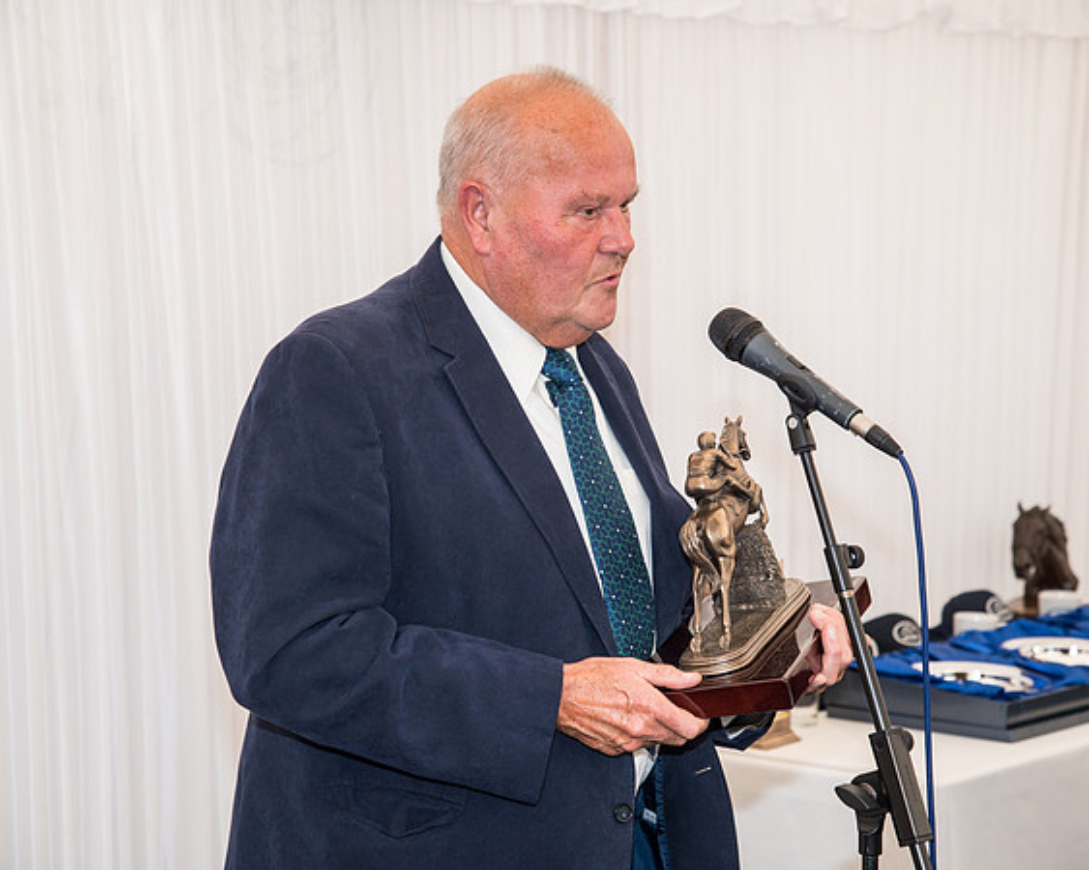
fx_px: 3088
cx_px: 544
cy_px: 435
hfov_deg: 20.0
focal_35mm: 96
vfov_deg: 16.0
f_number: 5
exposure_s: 1/125
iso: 200
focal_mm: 85
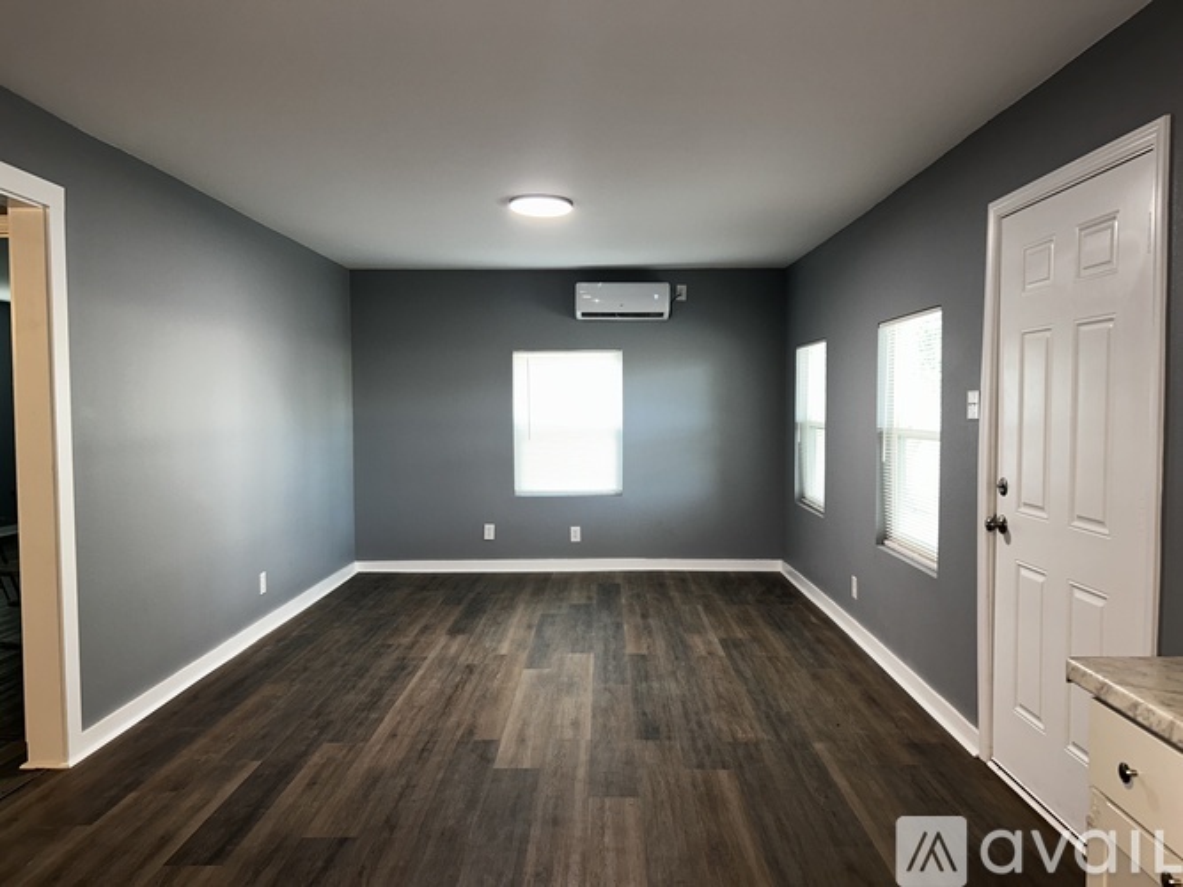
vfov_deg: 53.0
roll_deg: +0.6
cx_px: 592
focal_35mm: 26
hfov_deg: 67.3
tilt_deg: -2.1
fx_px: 888
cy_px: 444
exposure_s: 1/17
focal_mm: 5.7
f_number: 1.5
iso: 50
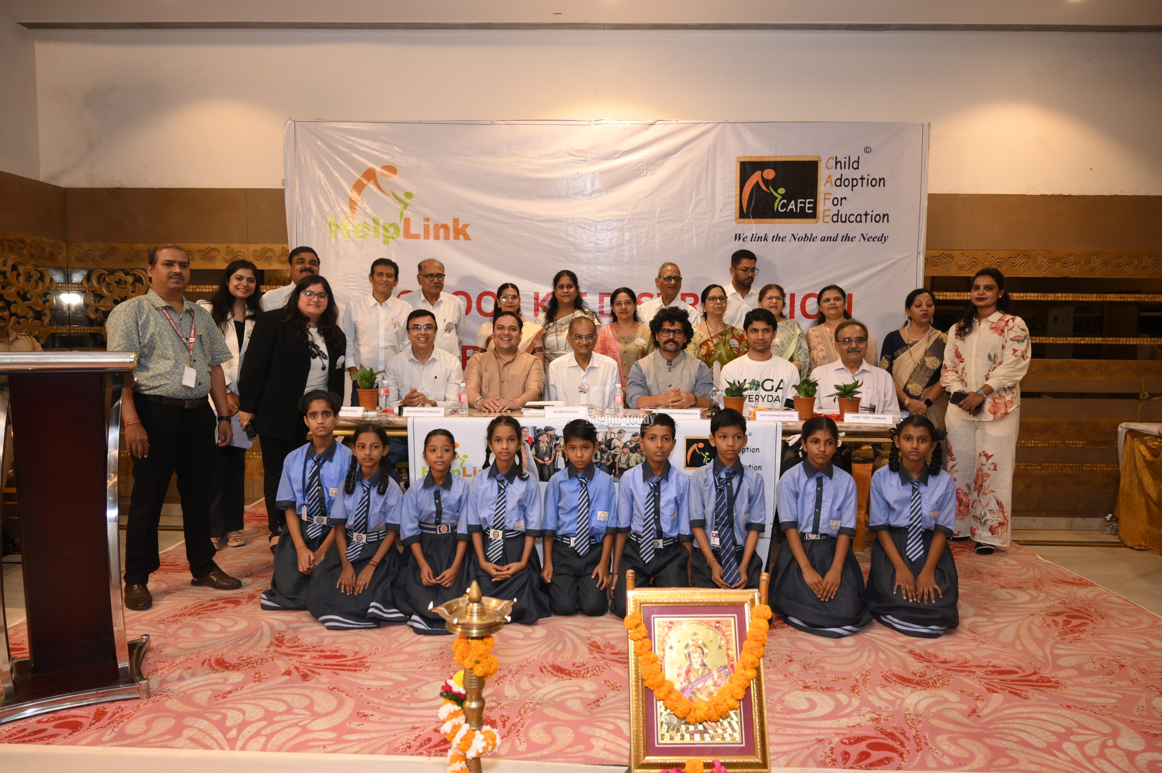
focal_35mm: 24
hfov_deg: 73.8
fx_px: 774
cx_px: 581
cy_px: 386
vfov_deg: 53.1
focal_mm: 24
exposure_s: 1/160
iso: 800
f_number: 4.5
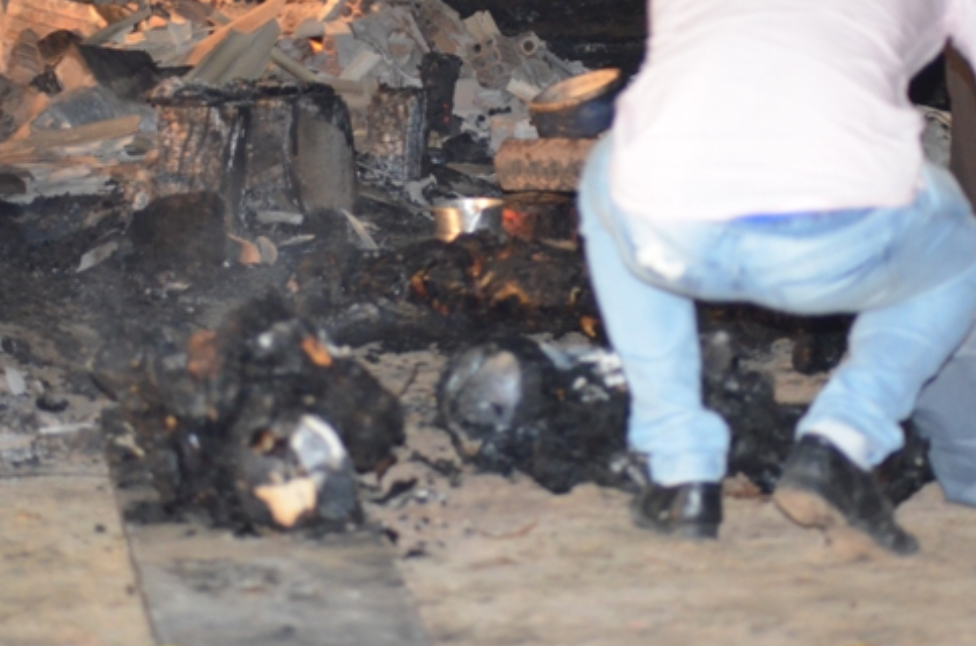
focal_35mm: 139
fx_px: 3761
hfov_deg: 14.8
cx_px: 459
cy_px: 305
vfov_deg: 9.8
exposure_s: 1/60
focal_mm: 70
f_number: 4
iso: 3200
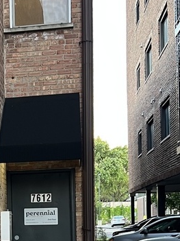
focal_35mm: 80
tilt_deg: +2.1
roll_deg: +1.6
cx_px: -22
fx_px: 555
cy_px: 218
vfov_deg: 23.8
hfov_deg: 17.7
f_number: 1.5
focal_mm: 5.7
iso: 160
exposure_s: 1/60
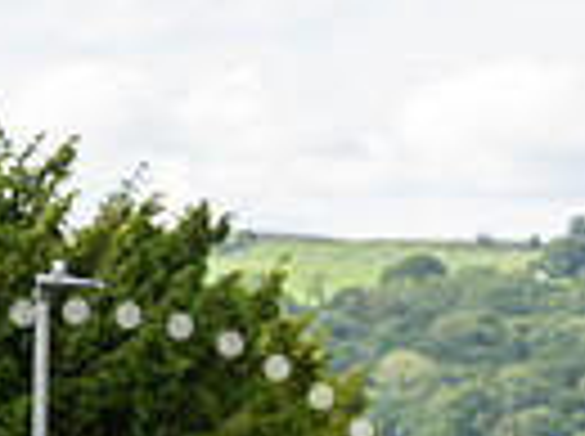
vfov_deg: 4.9
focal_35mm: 301
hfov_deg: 6.5
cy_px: 492
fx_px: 5077
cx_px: 774
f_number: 4
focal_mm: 70
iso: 400
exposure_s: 1/640
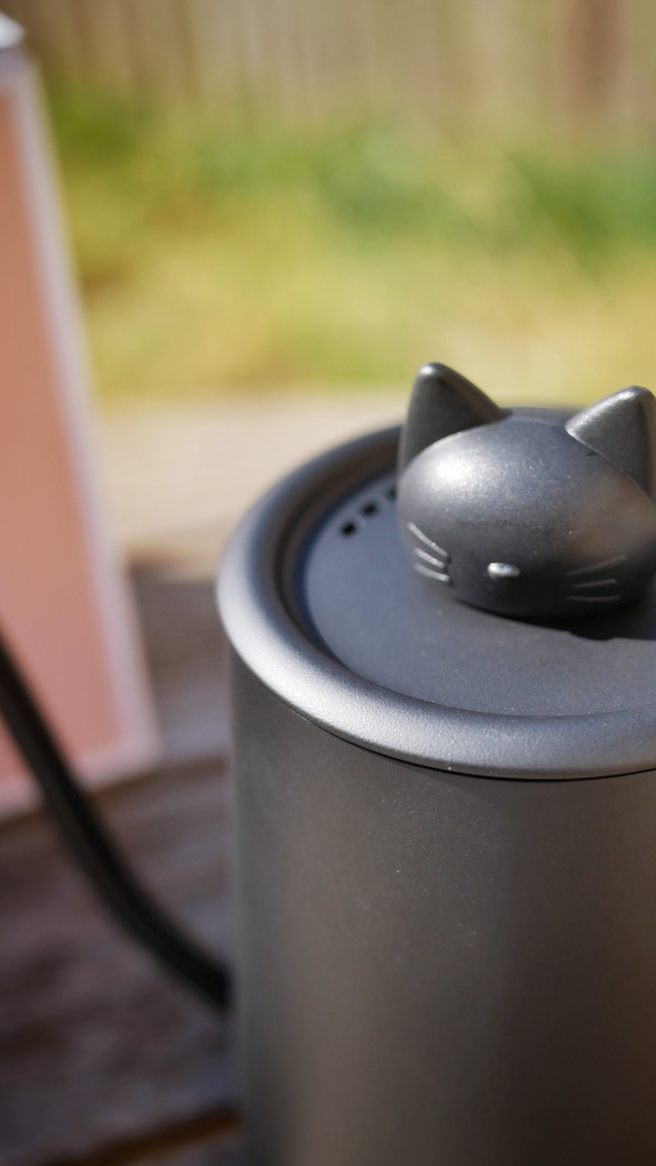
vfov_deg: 42.0
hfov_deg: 24.4
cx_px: 403
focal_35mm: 49
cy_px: 518
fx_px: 1515
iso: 200
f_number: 2.2
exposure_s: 1/2500
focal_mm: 20
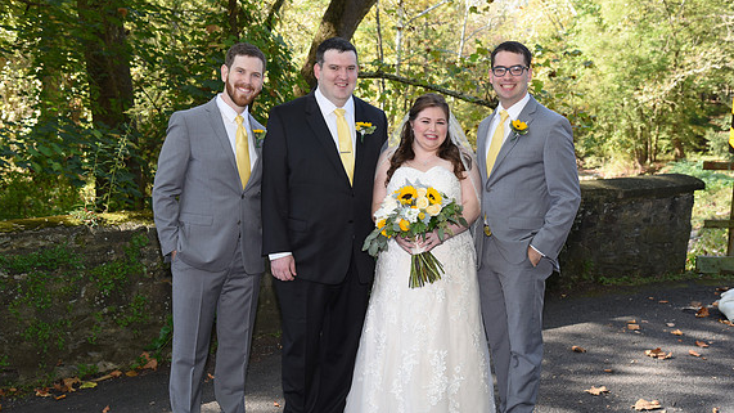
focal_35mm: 49
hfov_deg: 42.1
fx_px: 954
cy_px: 243
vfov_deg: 24.4
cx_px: 368
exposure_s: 1/200
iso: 640
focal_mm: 46
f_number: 5.6
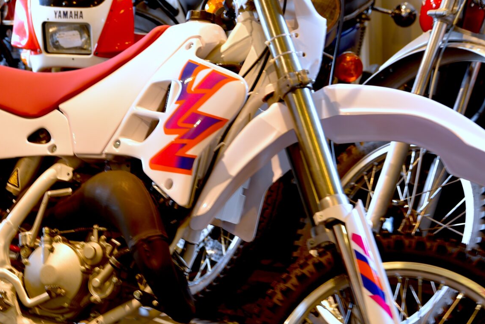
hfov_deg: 18.8
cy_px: 232
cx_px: 141
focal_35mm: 108
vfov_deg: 12.7
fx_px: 1456
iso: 100
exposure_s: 1/5
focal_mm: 48
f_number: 2.8
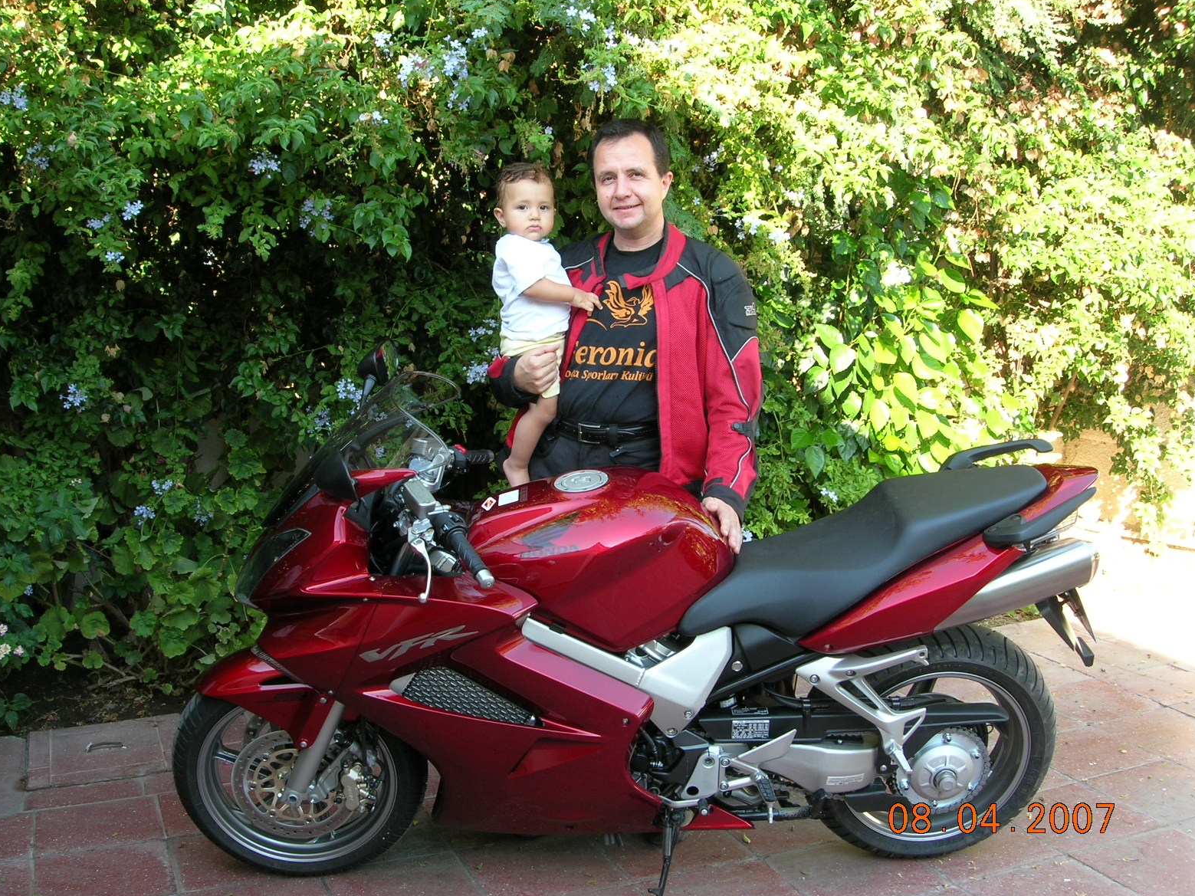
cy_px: 455
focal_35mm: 39
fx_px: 1346
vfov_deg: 36.8
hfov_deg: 47.9
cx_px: 585
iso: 64
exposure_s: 1/34.3
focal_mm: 7.8
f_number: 4.8
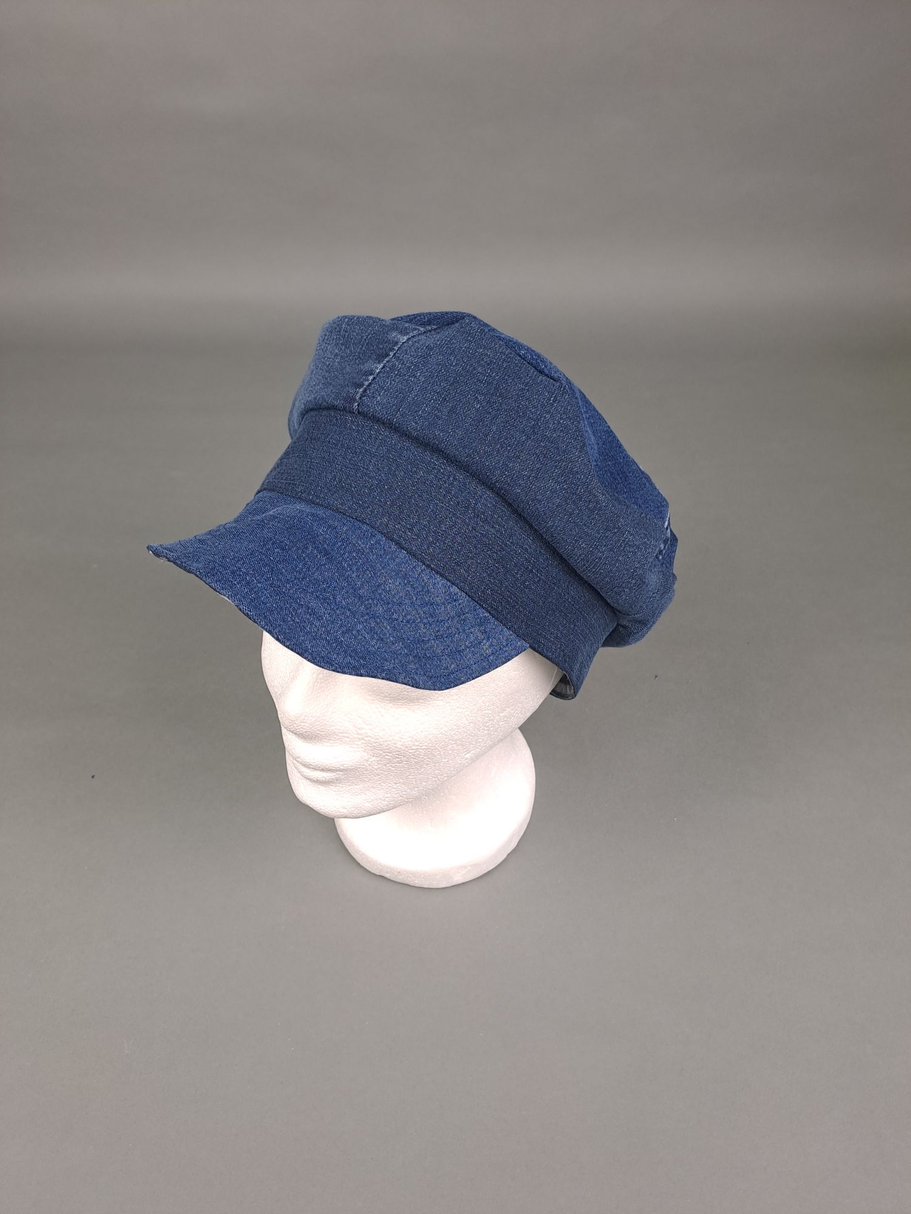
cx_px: 456
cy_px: 607
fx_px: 877
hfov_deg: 54.9
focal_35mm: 25
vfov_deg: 69.4
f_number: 1.8
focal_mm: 4.65
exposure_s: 1/50
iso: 80
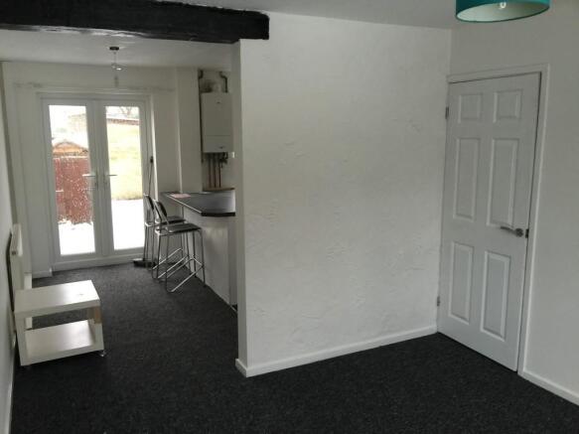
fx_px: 485
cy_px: 217
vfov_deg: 48.2
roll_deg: -0.1
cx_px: 290
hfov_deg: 61.7
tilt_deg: -10.2
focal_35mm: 29
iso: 64
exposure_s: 1/33
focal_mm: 4.15
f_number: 2.2
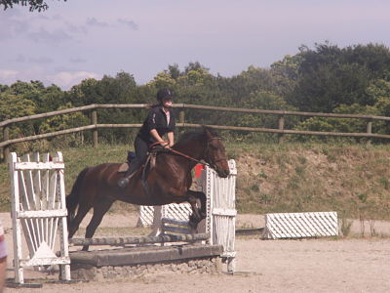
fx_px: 2310
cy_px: 146
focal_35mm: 205
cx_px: 195
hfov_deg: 9.7
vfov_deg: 7.2
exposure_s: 1/400
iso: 50
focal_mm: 33.52
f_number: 5.6
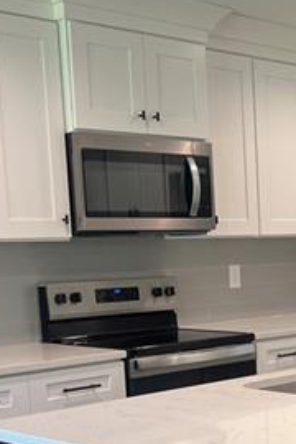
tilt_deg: -6.8
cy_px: 373
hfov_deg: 17.0
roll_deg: +2.3
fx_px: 950
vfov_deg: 25.7
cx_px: 350
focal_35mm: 77
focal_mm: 5.7
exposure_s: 1/120
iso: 100
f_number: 1.5
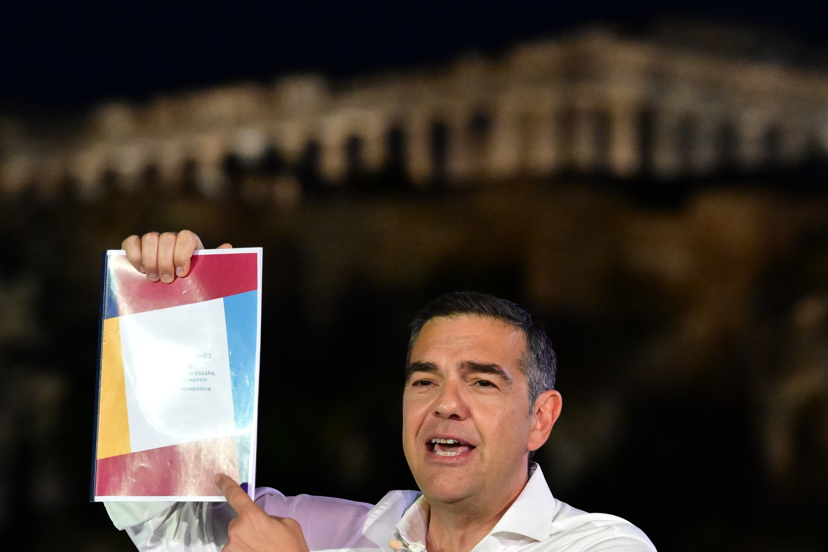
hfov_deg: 9.1
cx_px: 414
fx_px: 5175
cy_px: 276
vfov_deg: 6.1
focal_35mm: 225
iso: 6400
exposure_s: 1/200
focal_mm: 150
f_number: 4.5
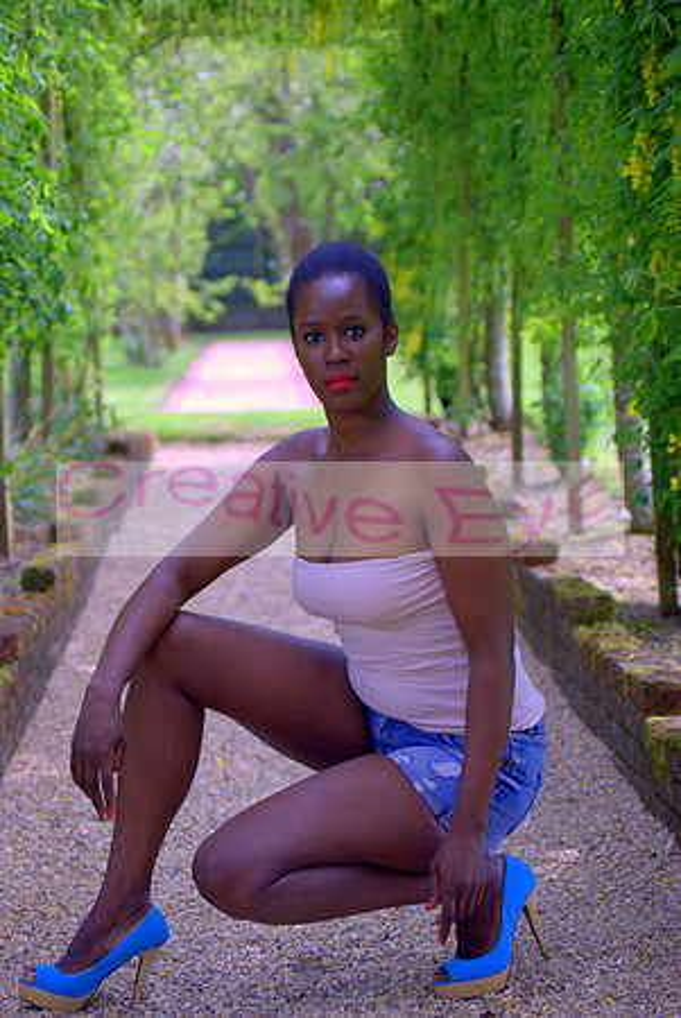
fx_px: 2548
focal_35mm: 90
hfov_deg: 15.2
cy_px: 509
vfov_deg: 22.6
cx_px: 340
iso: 125
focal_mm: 60
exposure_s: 1/640
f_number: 4
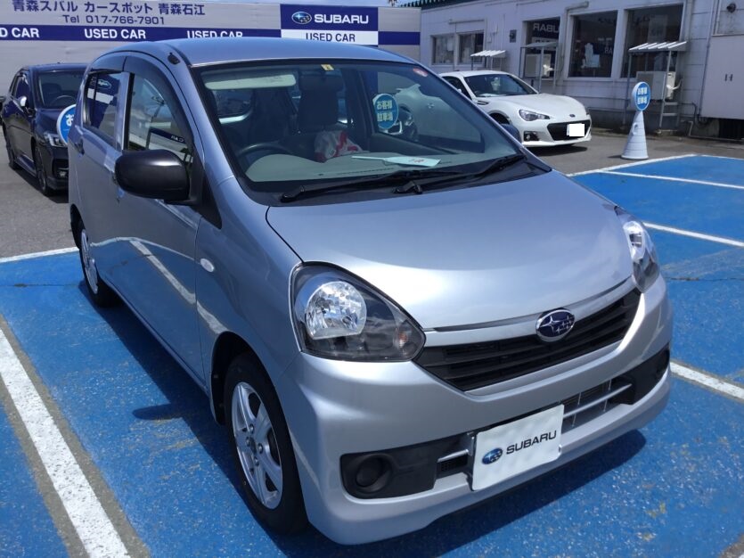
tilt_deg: -17.8
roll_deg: -0.2
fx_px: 666
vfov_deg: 45.4
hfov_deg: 58.4
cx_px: 372
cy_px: 279
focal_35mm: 31
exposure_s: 1/1597
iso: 25
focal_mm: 3.3
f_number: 2.4
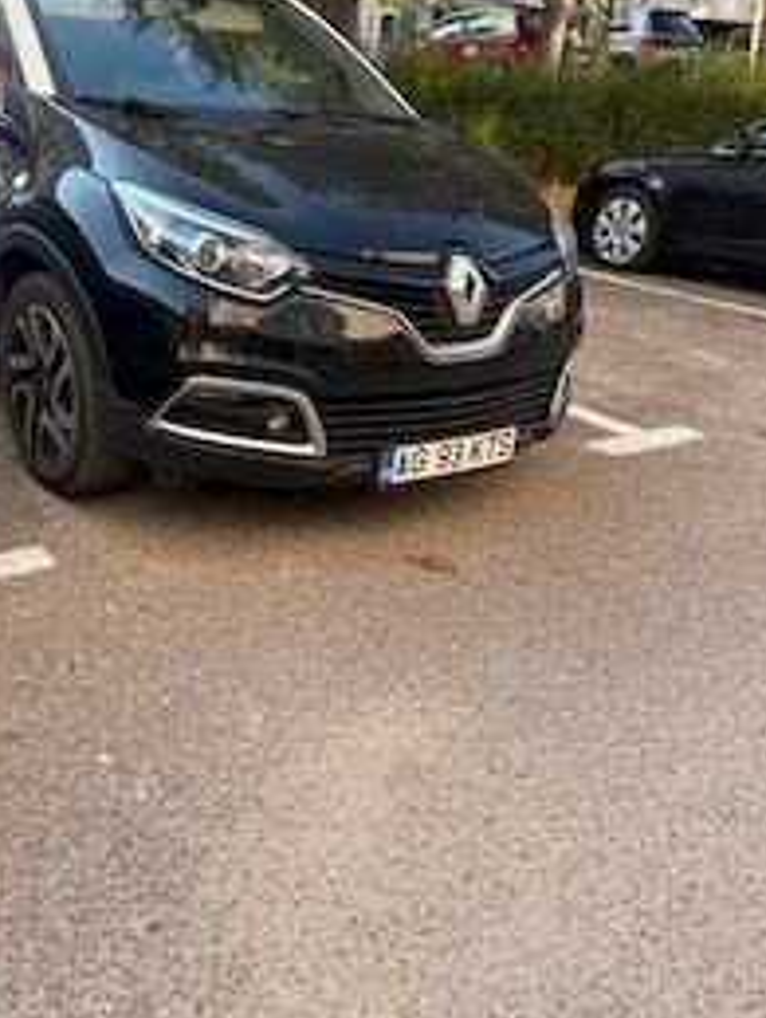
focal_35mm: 37
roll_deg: -3.8
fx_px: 1089
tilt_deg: -20.8
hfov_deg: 38.5
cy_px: 491
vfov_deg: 50.1
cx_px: 287
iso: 80
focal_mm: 6.76
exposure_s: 1/665
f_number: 1.78
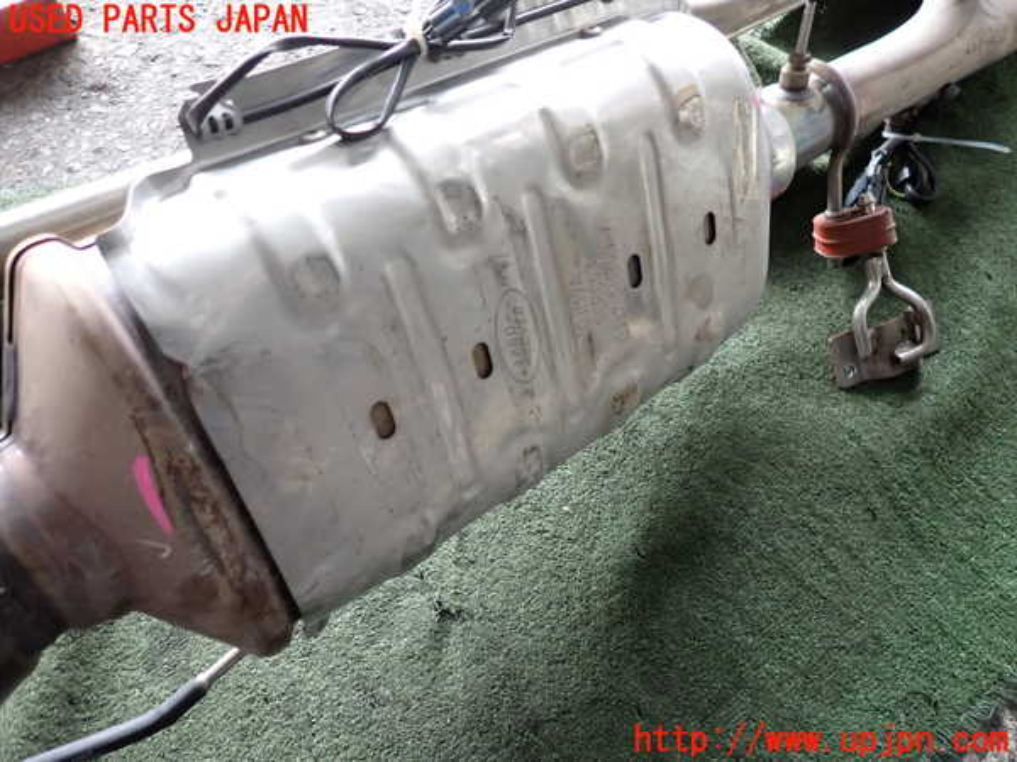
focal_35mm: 25
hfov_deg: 69.4
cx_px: 508
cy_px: 381
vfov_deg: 54.9
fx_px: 734
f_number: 2
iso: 250
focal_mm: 4.5
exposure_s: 1/30
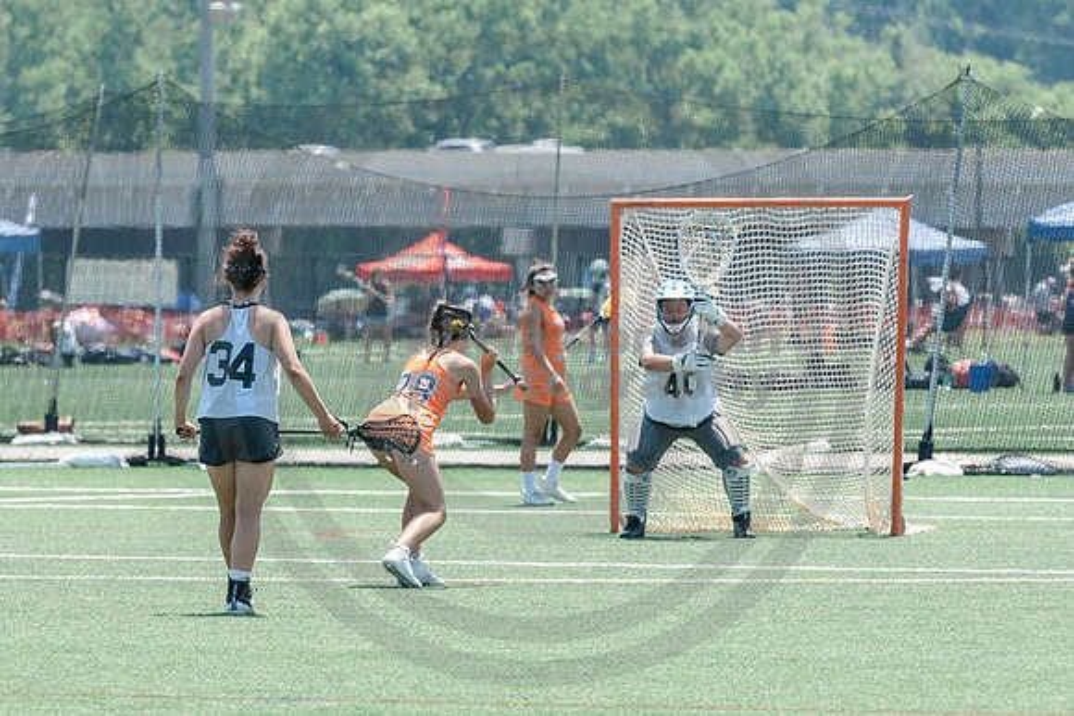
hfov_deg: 5.2
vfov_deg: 3.5
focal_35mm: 398
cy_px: 429
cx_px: 537
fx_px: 11864
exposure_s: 1/1600
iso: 400
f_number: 5
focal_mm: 200
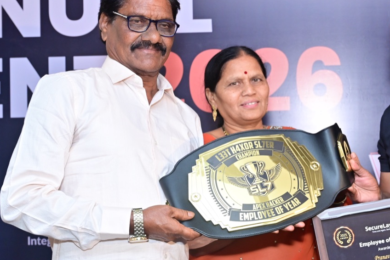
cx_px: 289
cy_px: 127
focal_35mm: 76
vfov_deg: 18.0
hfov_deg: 26.3
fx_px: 824
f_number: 5.6
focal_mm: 43
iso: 1000
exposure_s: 1/125
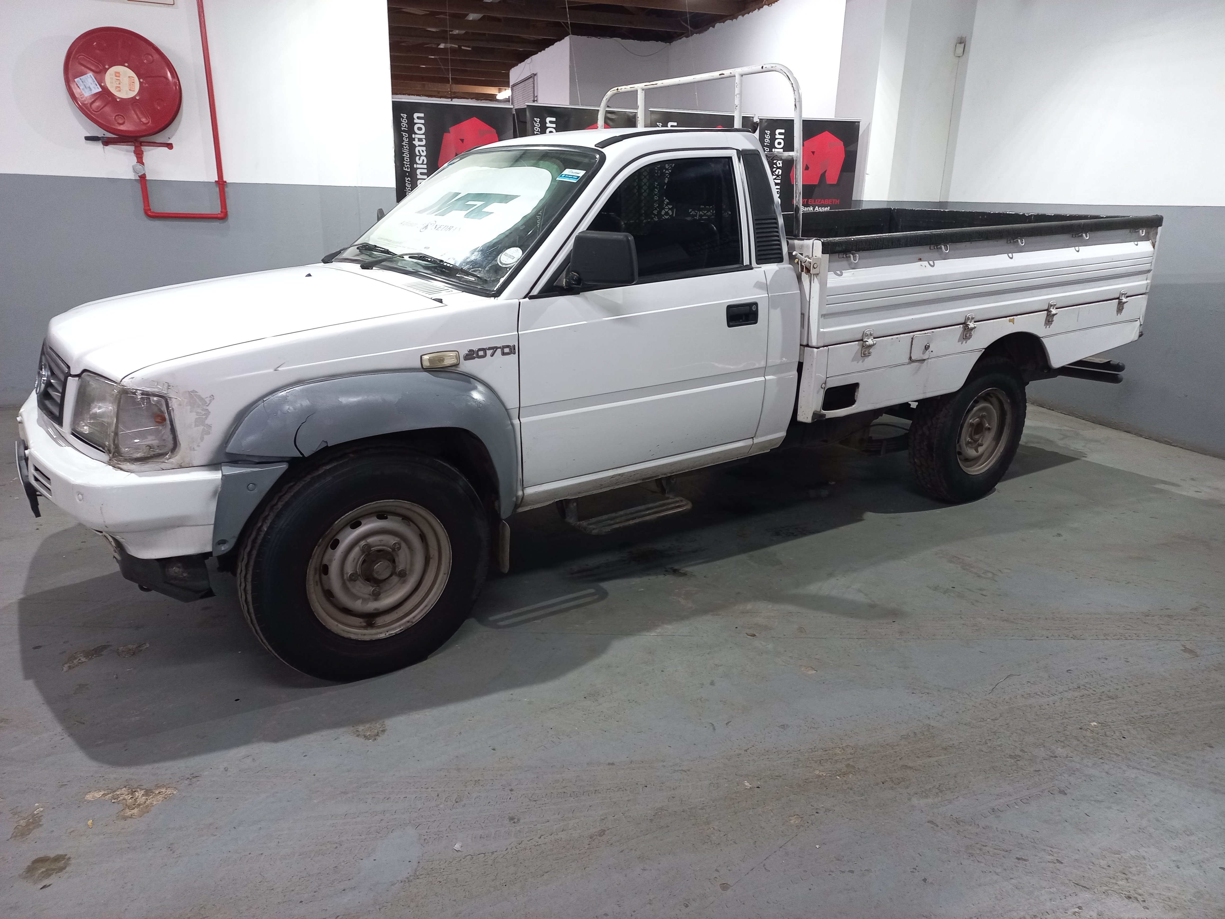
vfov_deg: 54.9
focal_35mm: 25
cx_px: 612
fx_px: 885
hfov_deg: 69.4
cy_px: 460
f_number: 1.8
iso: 250
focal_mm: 4.6
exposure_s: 1/33.3
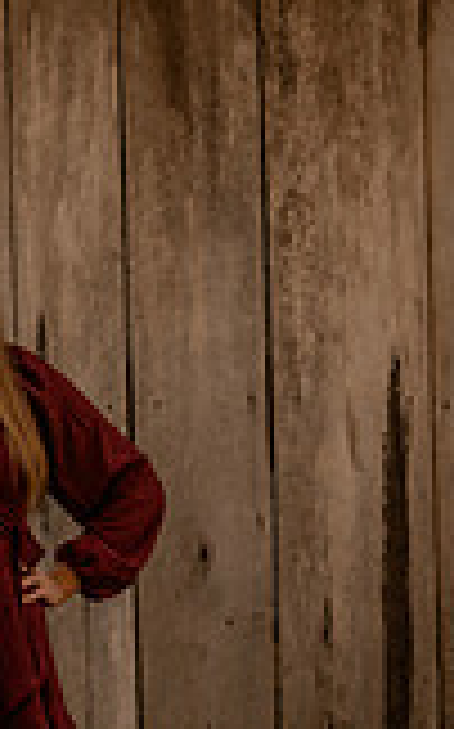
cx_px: -139
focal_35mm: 183
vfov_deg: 11.4
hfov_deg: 7.1
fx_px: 3629
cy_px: 506
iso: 250
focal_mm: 50
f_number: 1.8
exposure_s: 1/400
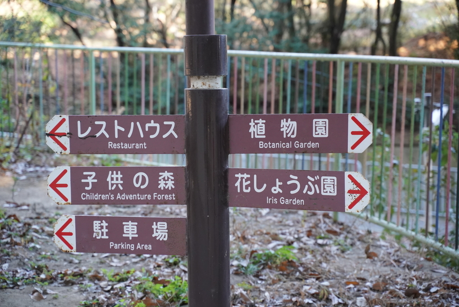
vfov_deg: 18.2
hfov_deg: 27.0
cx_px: 230
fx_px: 957
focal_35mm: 75
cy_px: 154
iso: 2500
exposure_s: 1/320
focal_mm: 75
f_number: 4
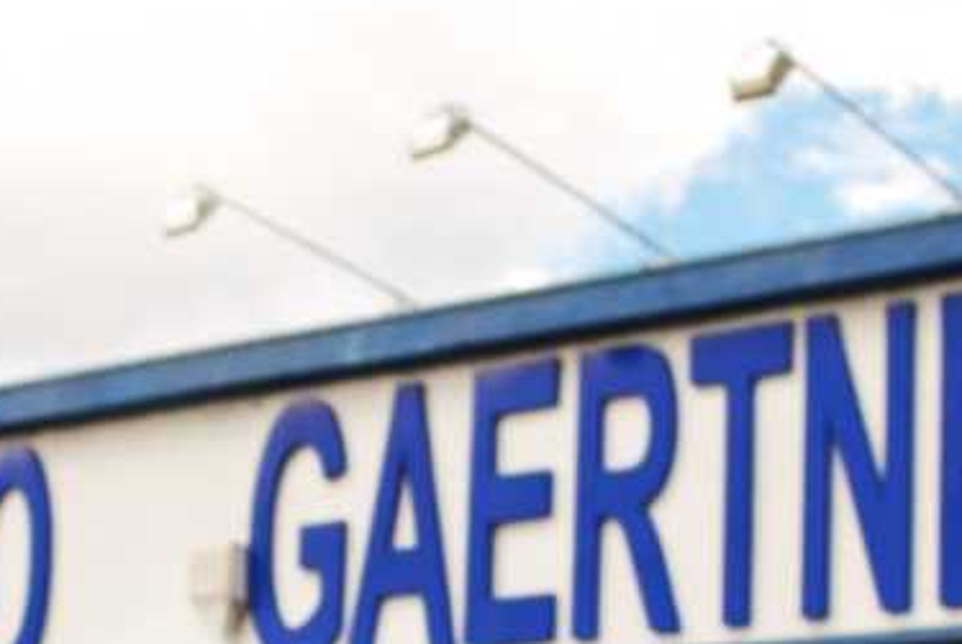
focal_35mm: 130
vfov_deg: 10.4
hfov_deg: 15.7
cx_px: 304
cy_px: 722
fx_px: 3478
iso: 100
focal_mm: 24
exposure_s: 1/125
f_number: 6.3
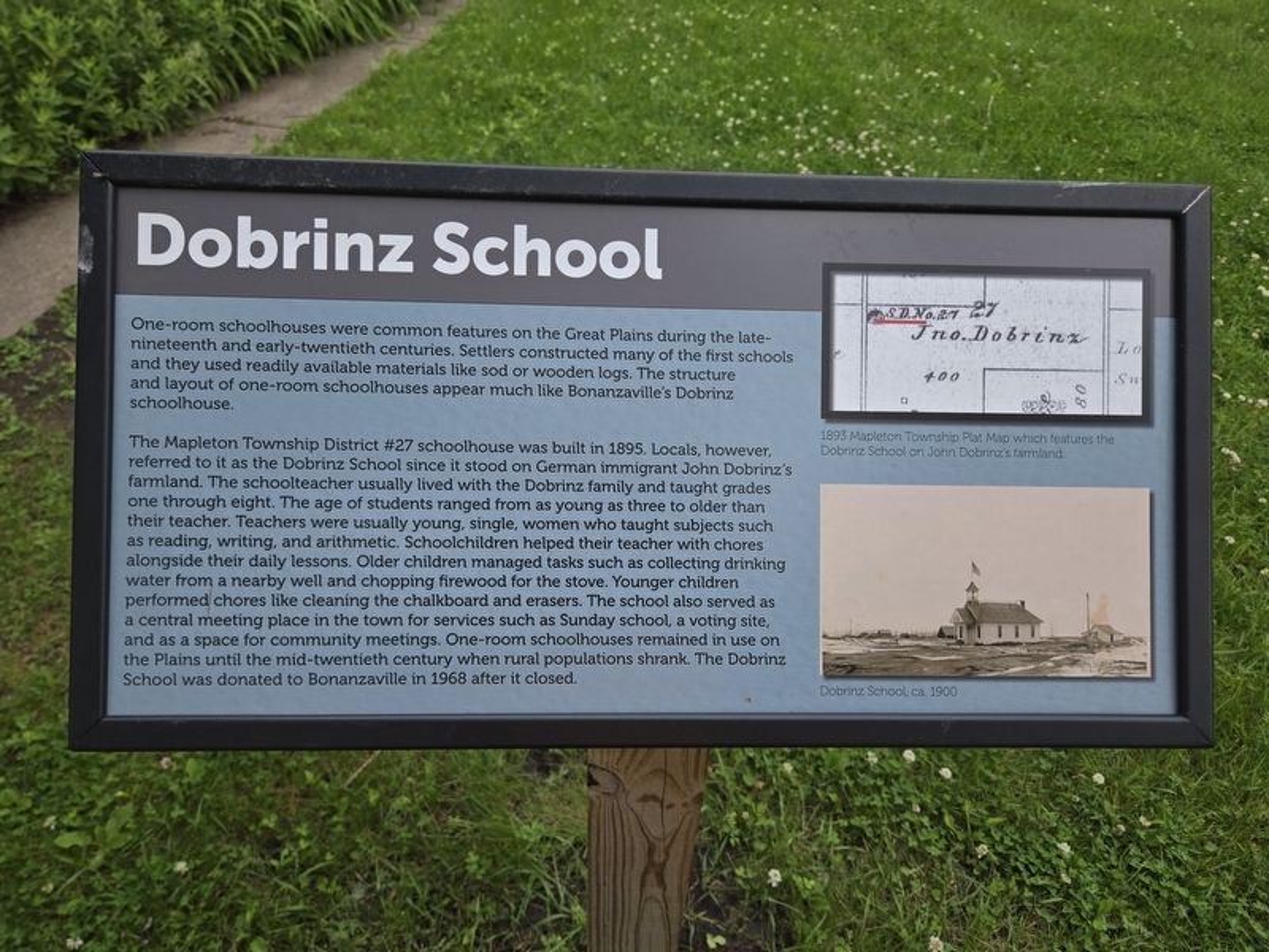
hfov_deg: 73.9
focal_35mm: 23
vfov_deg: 58.9
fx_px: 843
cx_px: 634
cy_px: 476
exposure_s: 1/588
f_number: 1.8
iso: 25
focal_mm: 5.4
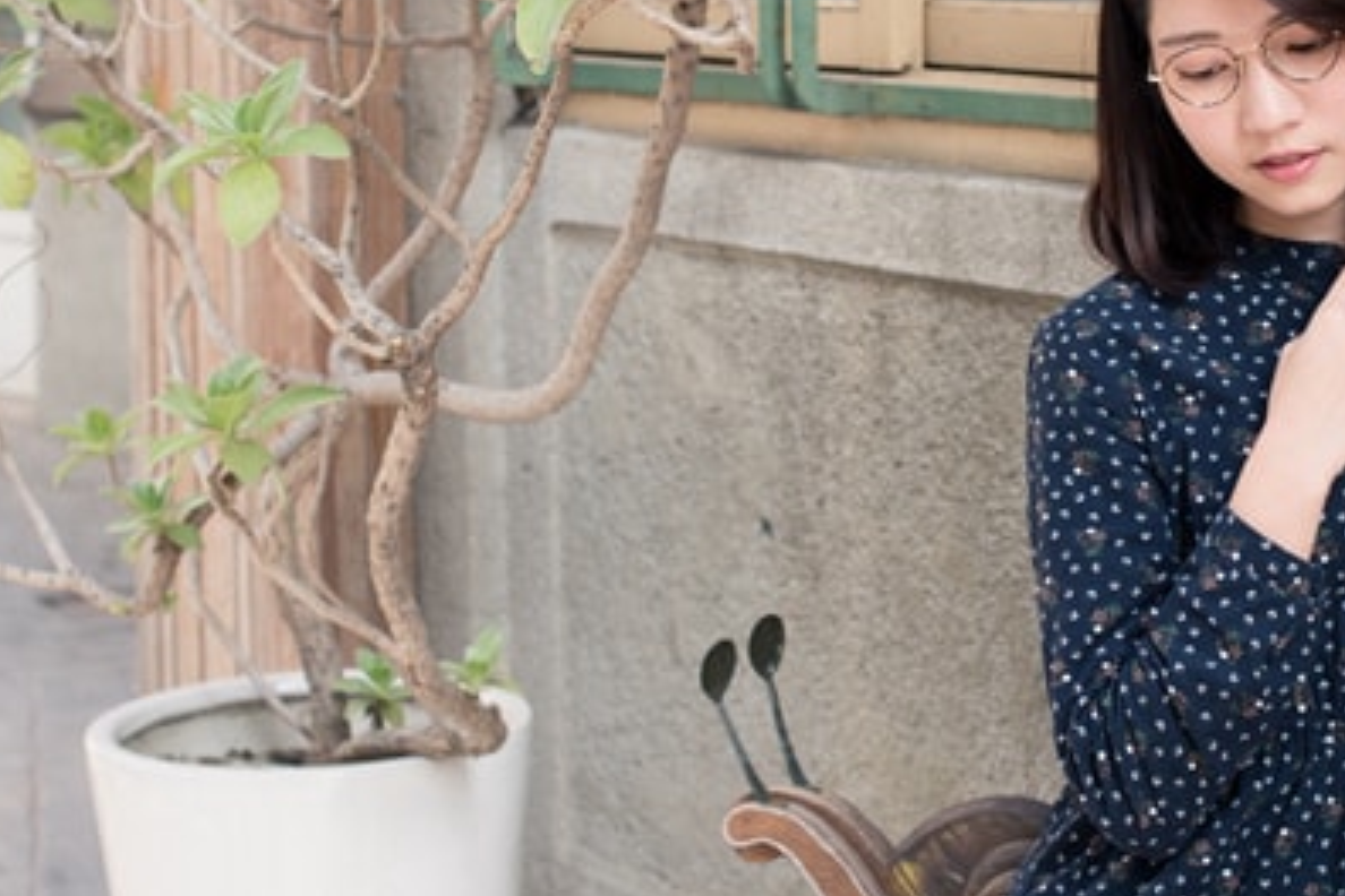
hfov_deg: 20.1
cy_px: 356
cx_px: 968
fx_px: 3773
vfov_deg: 13.5
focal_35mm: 101
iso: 100
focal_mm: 50
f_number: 4
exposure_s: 1/100
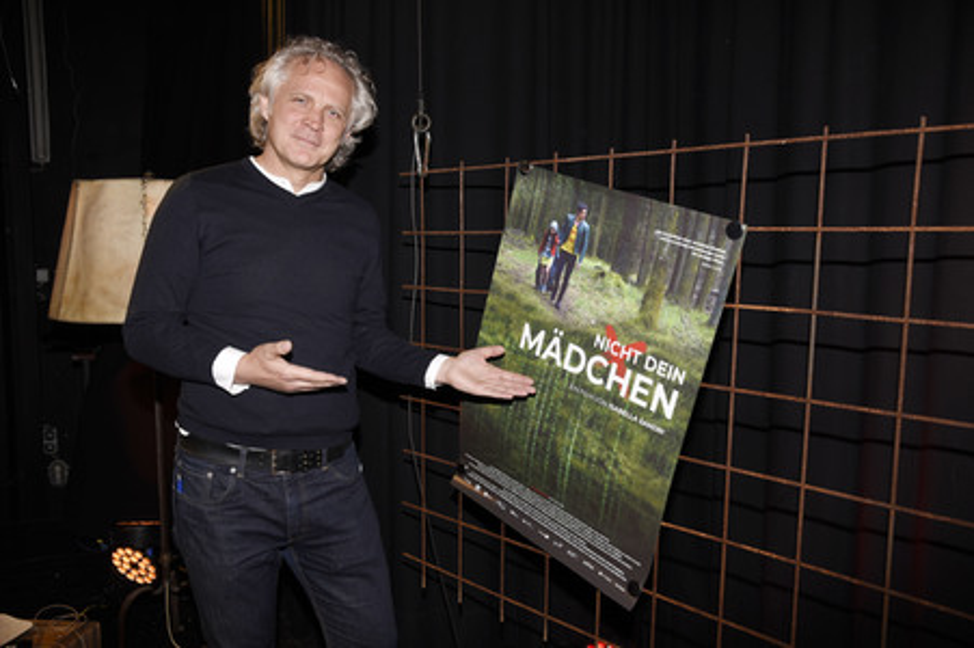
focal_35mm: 30
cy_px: 324
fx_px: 811
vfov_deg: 43.5
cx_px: 487
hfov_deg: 62.0
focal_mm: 30
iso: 160
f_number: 6.3
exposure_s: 1/125
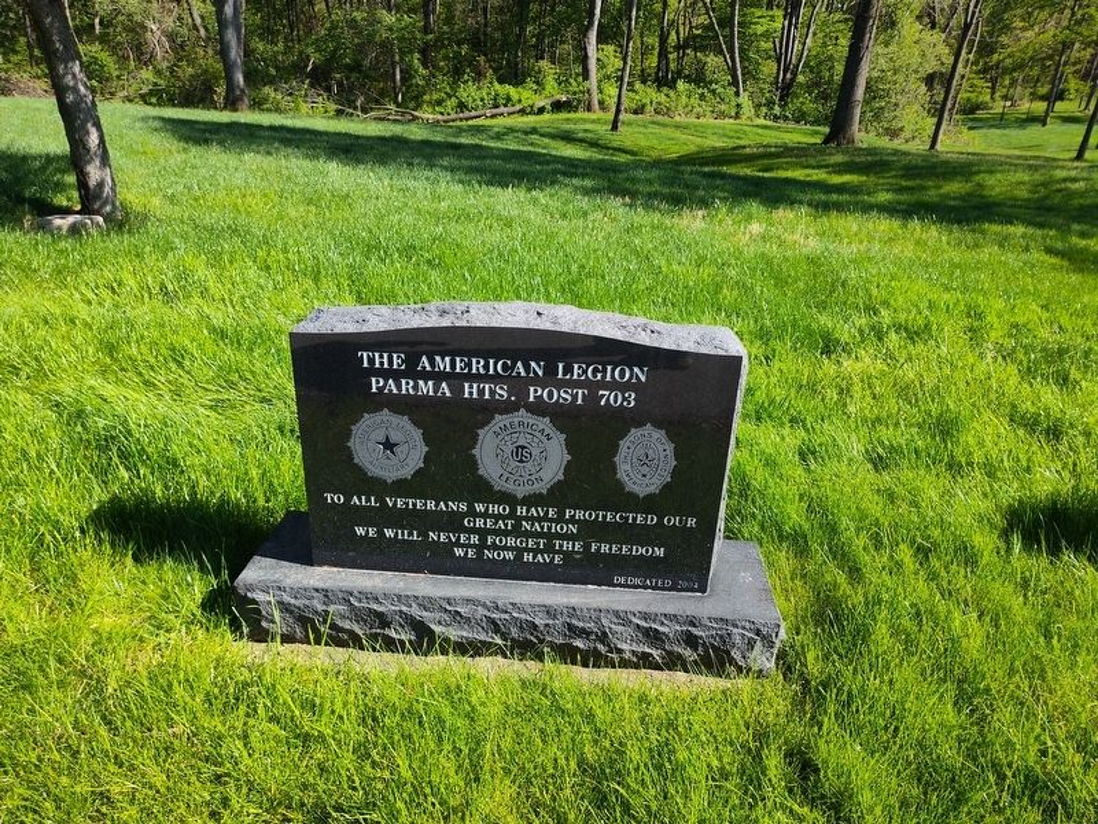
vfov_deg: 58.9
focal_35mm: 23
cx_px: 549
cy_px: 412
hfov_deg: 73.9
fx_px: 730
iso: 100
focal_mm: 5.56
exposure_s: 1/483
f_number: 1.8
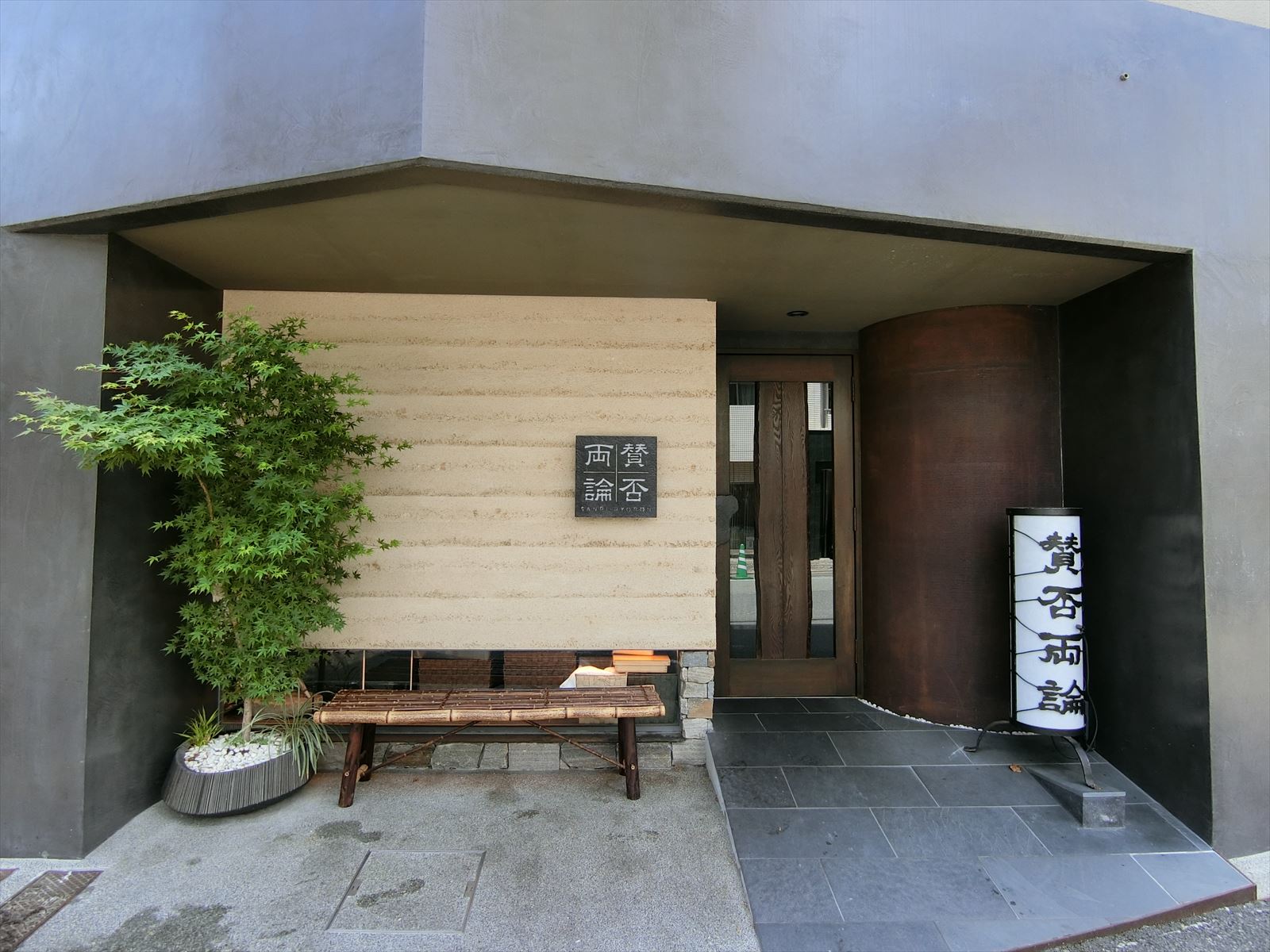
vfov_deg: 68.7
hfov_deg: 84.7
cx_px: 635
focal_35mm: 19
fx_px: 697
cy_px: 476
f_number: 2.7
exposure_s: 1/200
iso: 80
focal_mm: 4.06
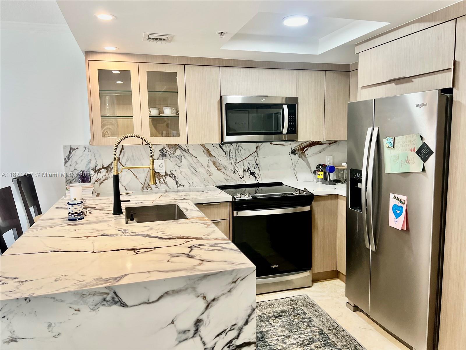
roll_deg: +1.1
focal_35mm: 26
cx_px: 233
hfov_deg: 67.3
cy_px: 175
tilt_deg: -7.7
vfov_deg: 53.1
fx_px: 350
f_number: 1.5
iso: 125
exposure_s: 1/108
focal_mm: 5.7
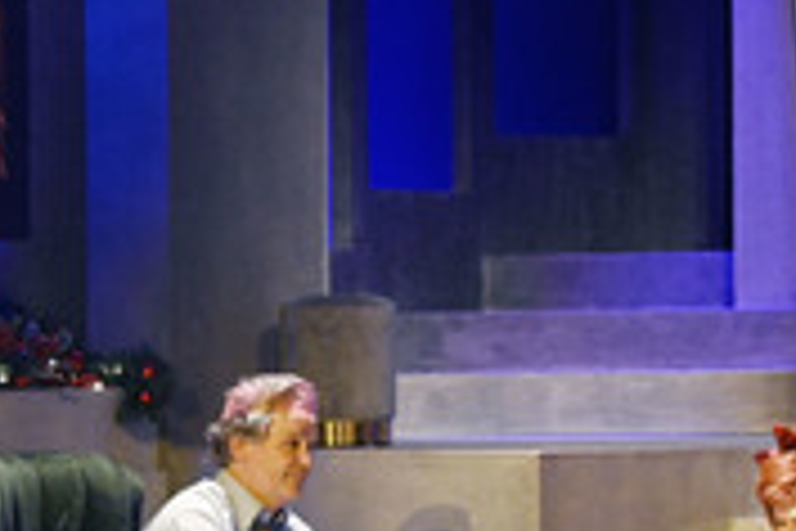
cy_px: 324
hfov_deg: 6.7
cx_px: 780
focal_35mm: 306
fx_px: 6765
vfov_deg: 4.5
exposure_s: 1/160
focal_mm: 120
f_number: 6.3
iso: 4000
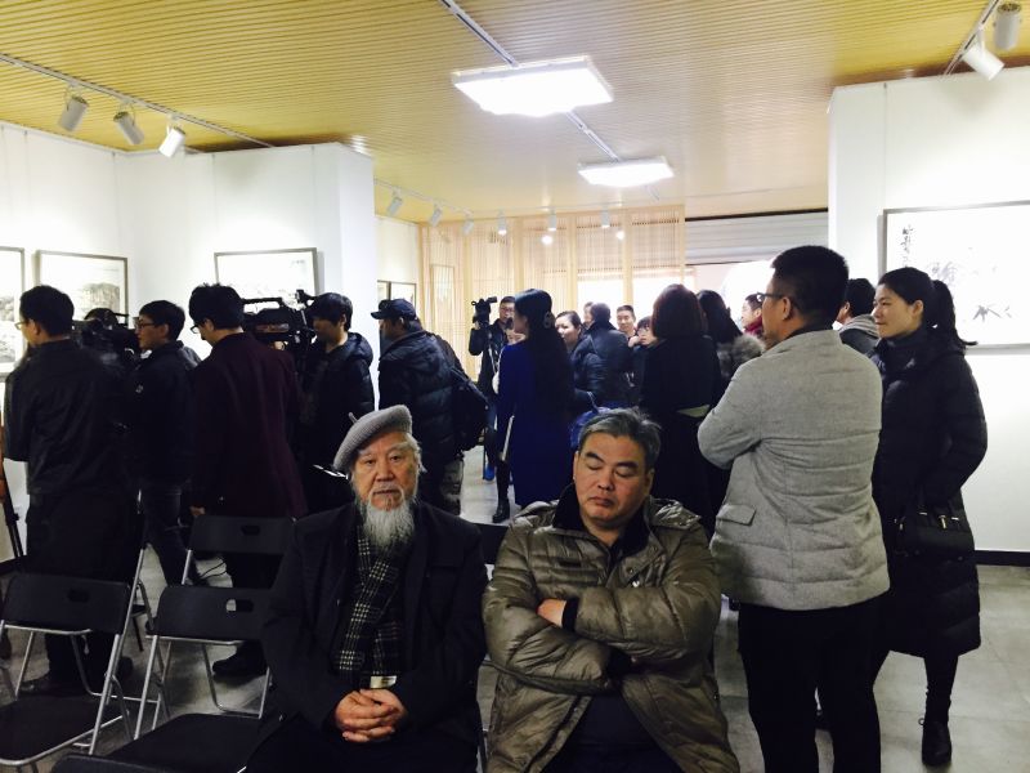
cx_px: 515
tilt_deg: -5.2
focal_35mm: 29
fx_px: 863
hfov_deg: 61.7
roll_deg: +2.6
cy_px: 386
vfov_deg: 48.2
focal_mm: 4.15
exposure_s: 1/30
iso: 200
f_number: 2.2
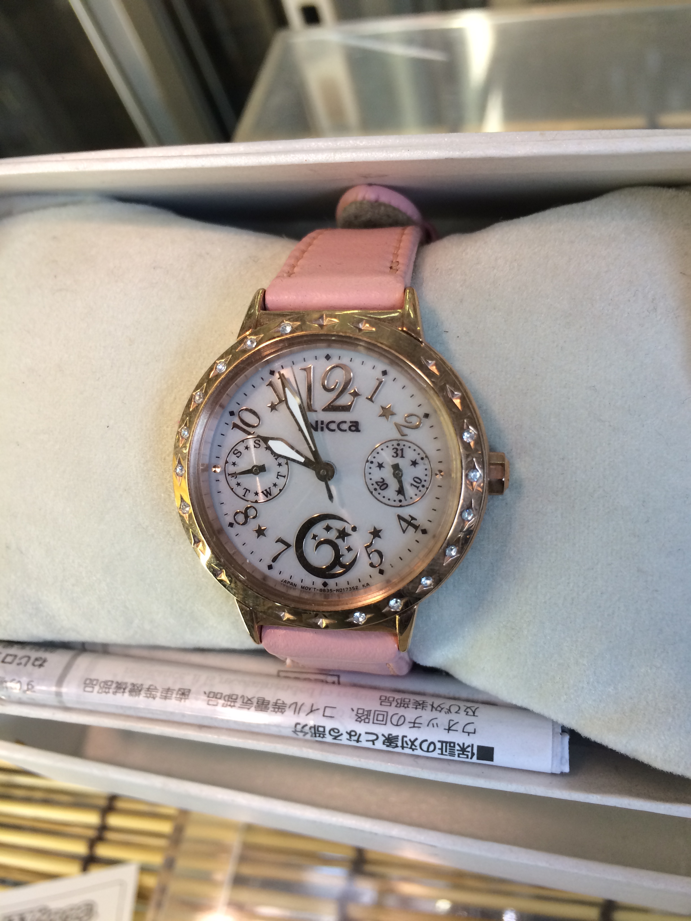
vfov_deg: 61.7
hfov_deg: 48.2
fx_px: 772
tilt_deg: -57.0
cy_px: 460
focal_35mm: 29
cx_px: 346
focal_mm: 4.15
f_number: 2.2
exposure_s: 1/33
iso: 40
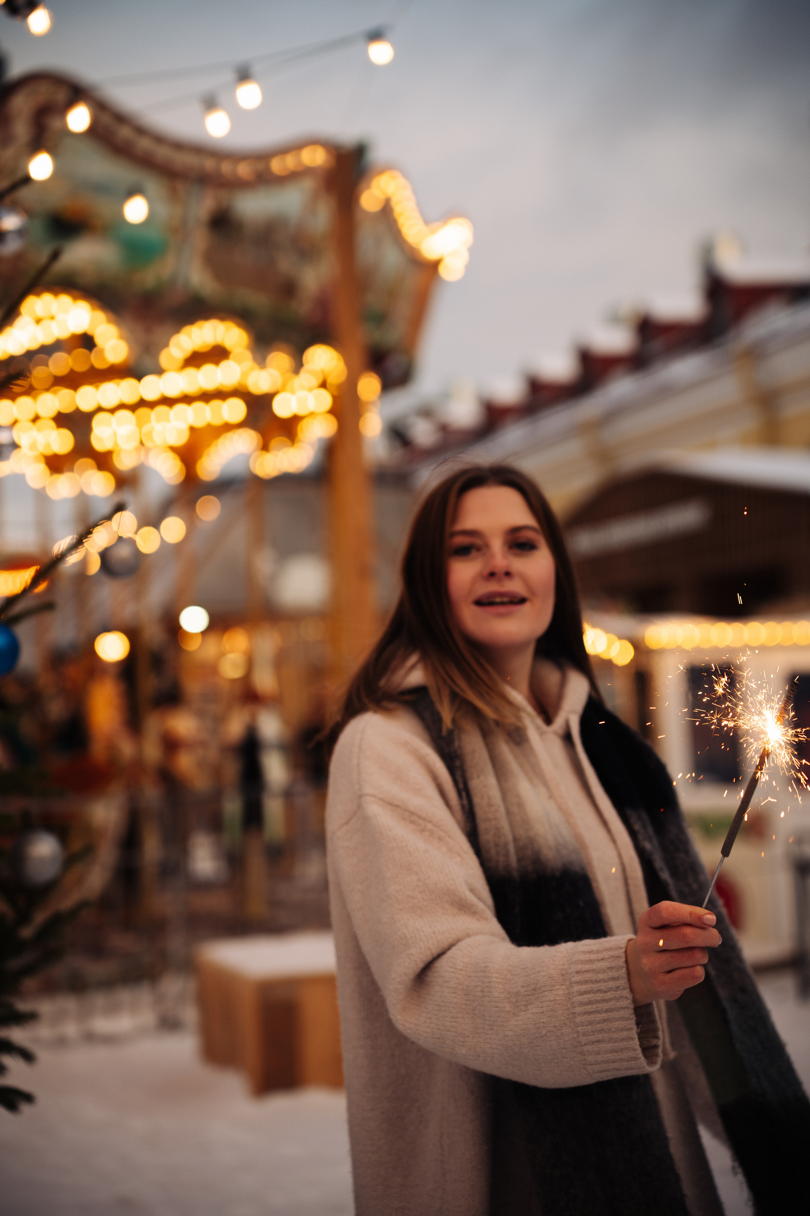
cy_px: 608
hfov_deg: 18.2
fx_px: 2531
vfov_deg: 27.0
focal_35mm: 75
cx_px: 405
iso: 100
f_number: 2.8
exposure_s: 1/400
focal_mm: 75
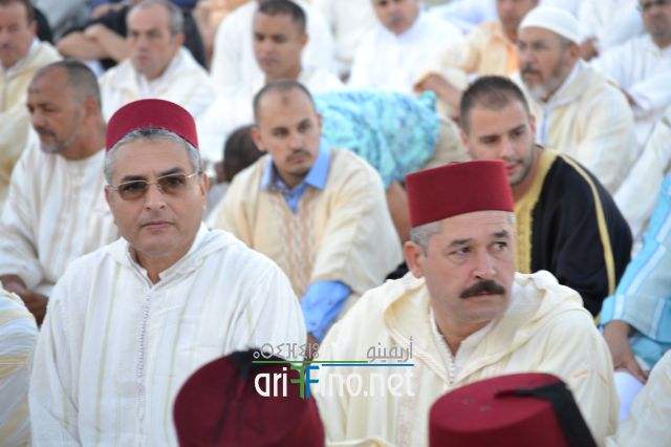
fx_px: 3241
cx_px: 336
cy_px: 224
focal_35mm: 174
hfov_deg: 11.8
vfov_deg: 7.9
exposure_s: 1/125
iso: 220
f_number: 5.6
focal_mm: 116
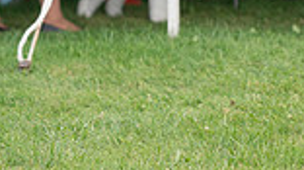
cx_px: 390
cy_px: -117
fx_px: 3017
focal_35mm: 375
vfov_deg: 3.2
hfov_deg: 5.7
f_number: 3.2
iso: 400
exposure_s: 1/1000
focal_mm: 96
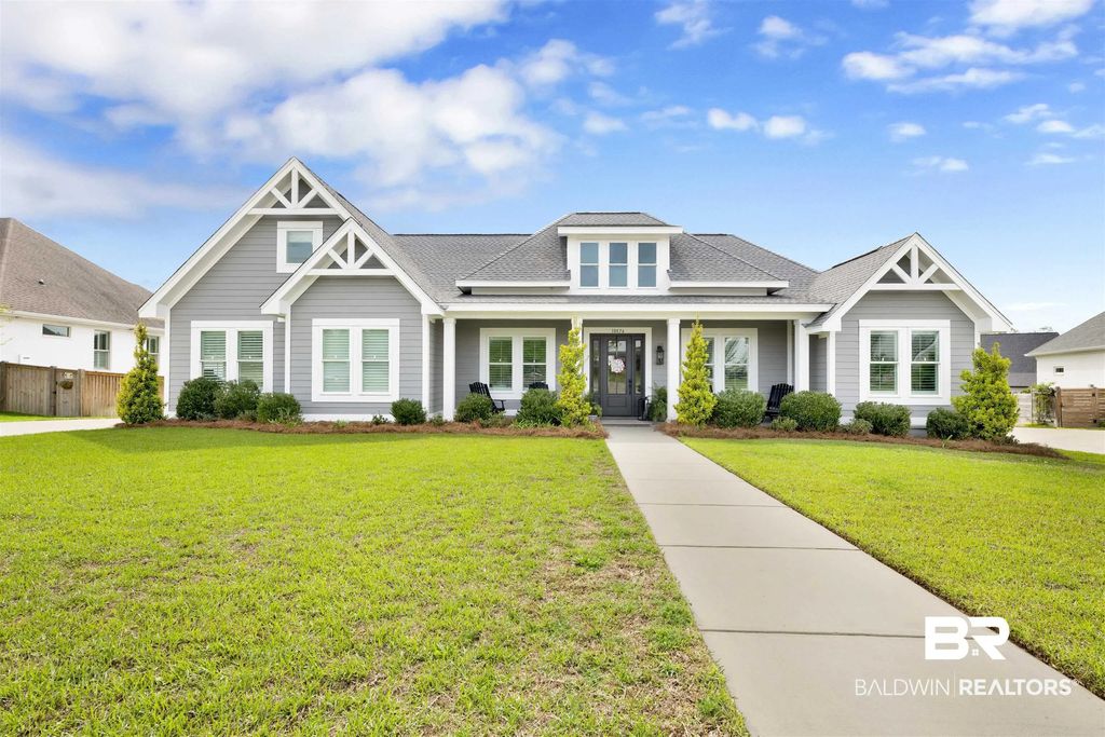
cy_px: 368
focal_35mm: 16
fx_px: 506
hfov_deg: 95.0
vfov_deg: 72.1
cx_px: 552
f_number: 11
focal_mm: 16.5
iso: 400
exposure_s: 1/200
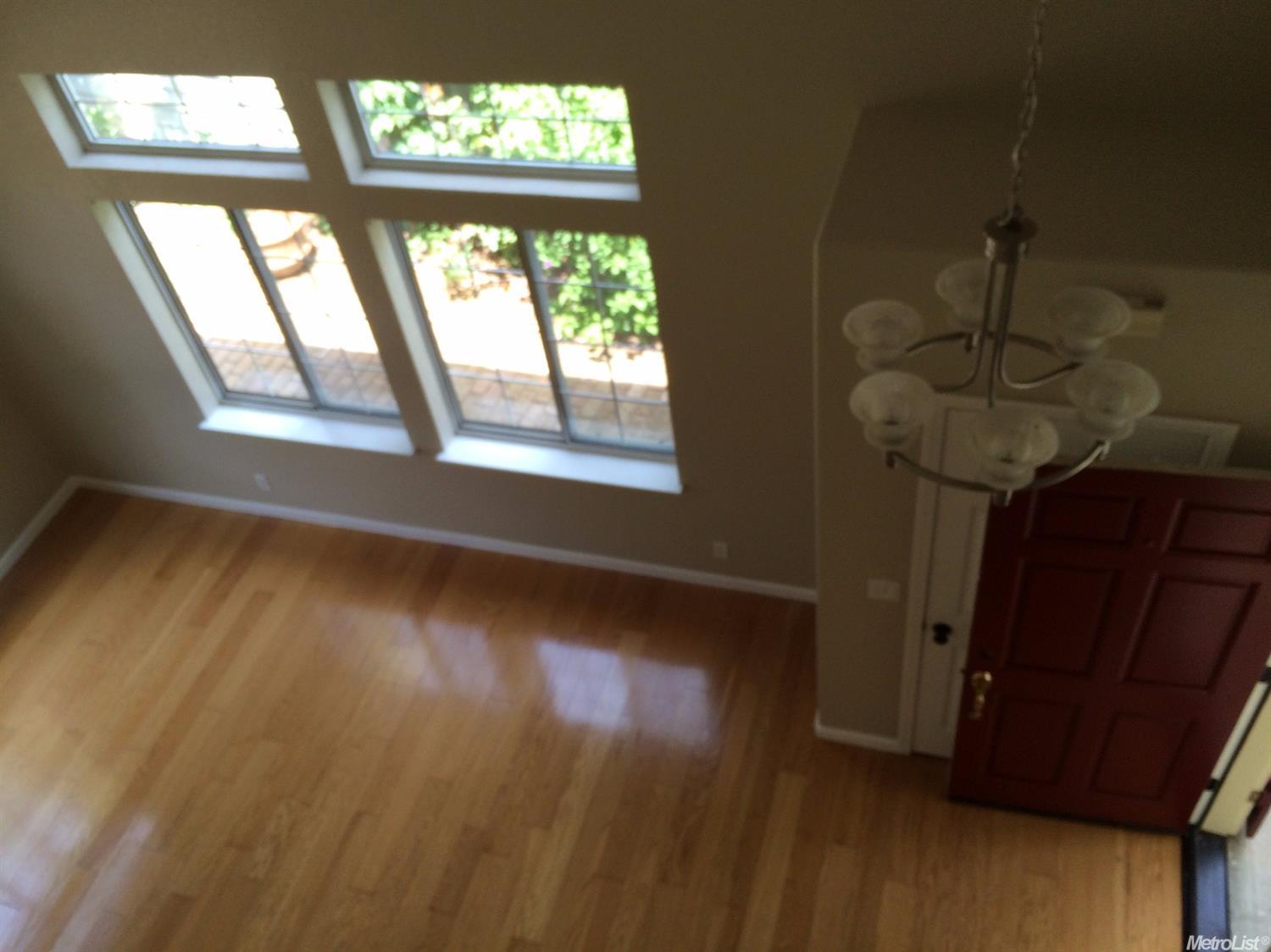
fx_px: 1064
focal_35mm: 29
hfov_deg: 61.7
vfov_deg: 48.2
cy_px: 476
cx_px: 636
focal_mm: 4.15
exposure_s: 1/120
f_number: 2.2
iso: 50
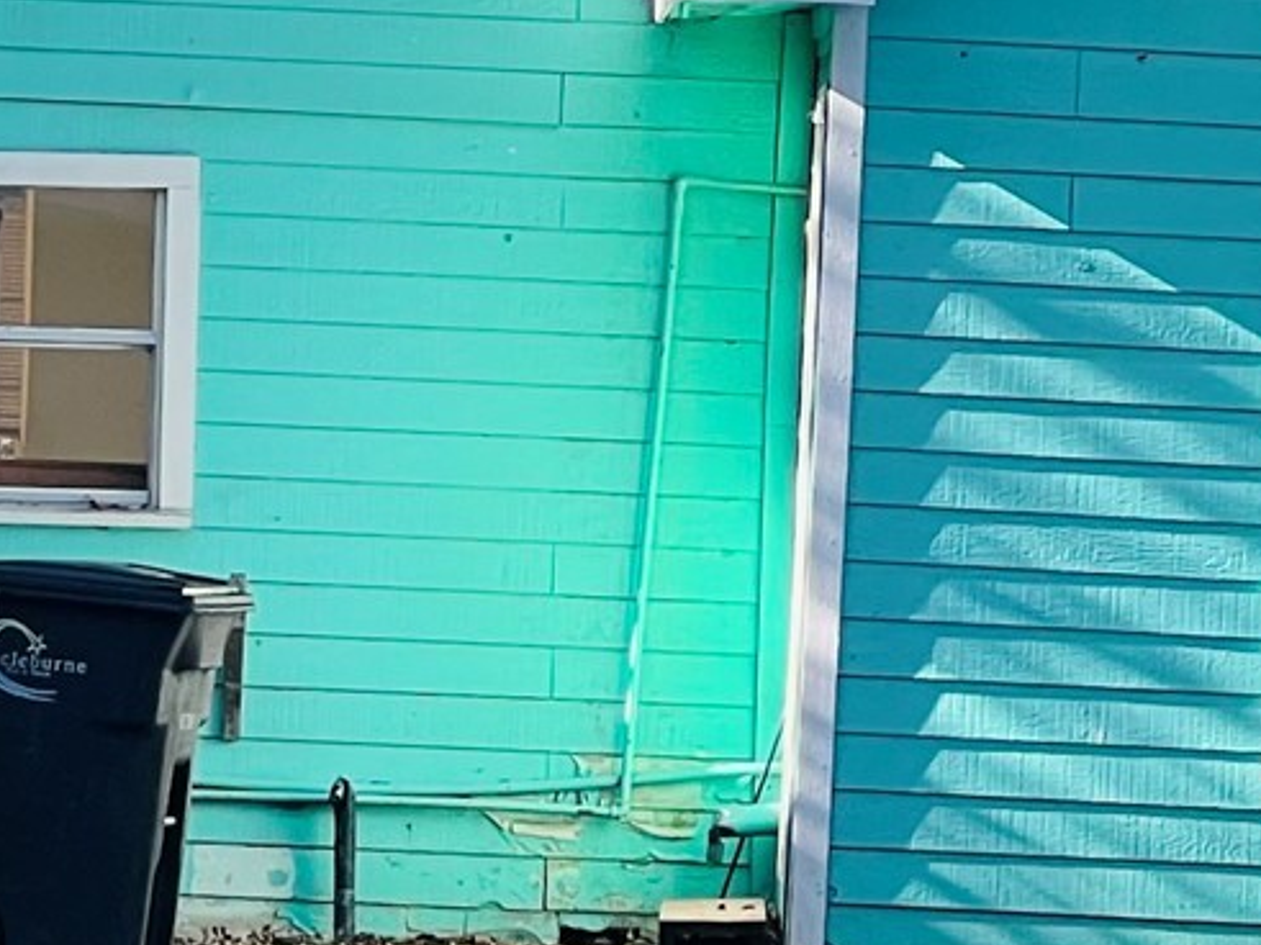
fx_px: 11691
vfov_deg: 4.6
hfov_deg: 6.2
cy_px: 442
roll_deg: -2.1
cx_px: 601
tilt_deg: -1.7
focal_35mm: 321
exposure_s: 1/99
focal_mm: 9
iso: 40
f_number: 2.8
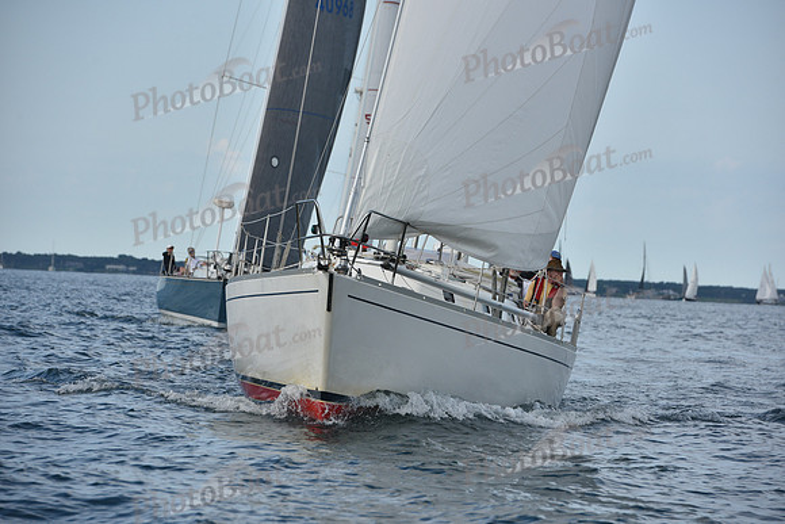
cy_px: 262
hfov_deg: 10.3
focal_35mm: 200
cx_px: 392
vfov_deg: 6.9
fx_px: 4362
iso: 320
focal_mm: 200
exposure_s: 1/1000
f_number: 8
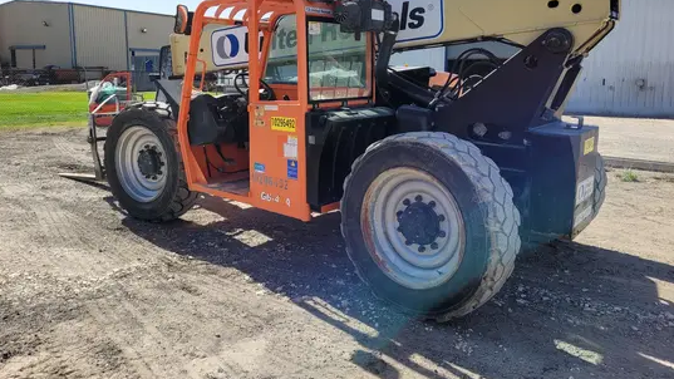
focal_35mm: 29
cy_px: 150
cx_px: 331
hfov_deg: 66.1
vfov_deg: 40.0
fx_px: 518
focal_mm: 5.4
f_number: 1.8
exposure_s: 1/1930
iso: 40
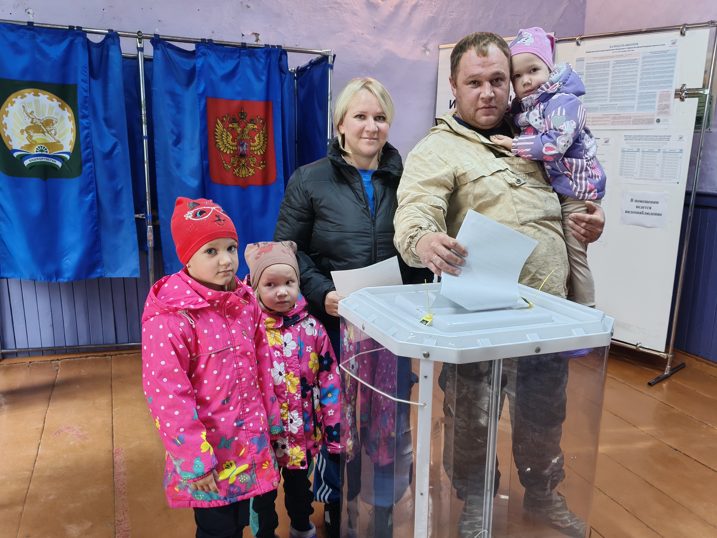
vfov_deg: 45.0
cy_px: 344
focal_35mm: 31
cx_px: 411
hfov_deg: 58.1
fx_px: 642
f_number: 1.8
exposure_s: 1/50
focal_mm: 5.56
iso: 409
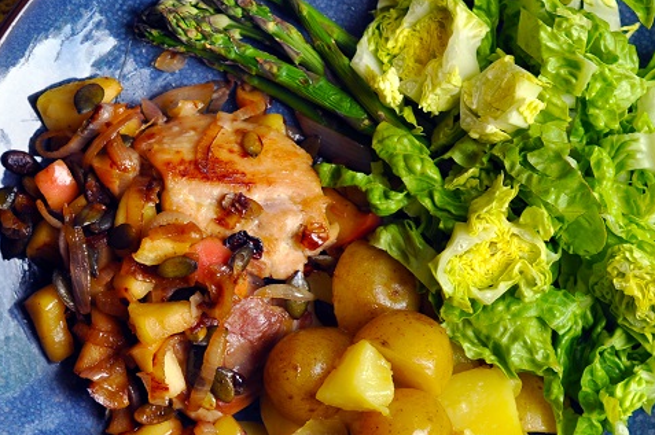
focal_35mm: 161
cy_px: 276
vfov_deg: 8.5
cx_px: 225
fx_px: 2926
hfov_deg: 12.8
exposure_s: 1/80
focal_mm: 50
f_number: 4
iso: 200
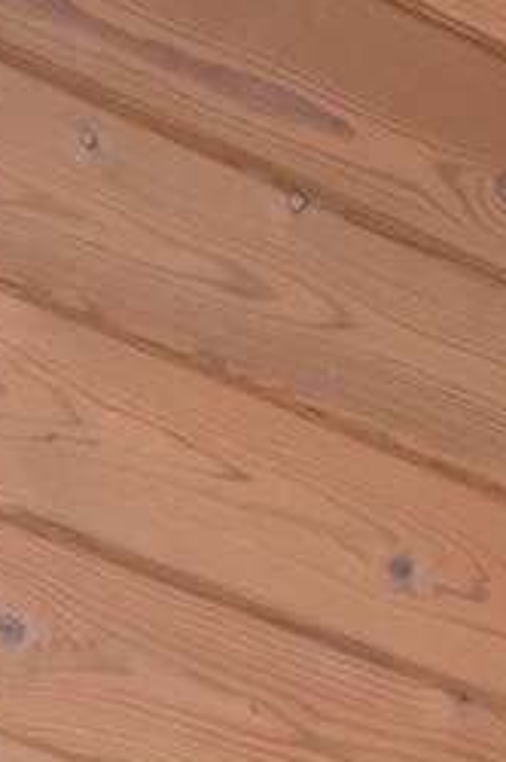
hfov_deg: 7.5
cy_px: 1750
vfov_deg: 10.5
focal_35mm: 173
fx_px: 3657
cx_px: 1074
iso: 1250
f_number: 4
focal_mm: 24
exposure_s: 1/60
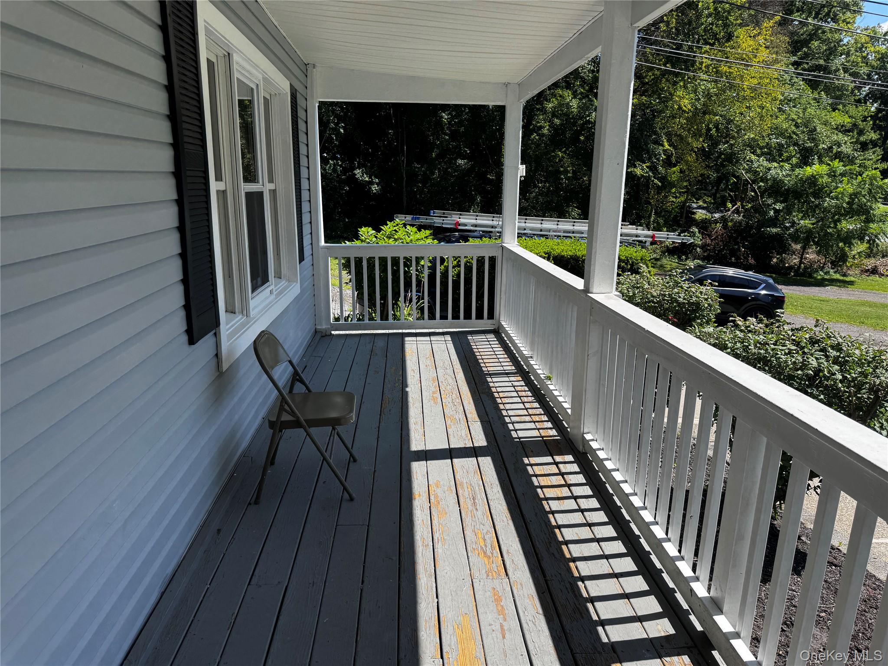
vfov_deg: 56.8
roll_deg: +0.4
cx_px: 444
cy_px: 333
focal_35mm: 24
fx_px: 616
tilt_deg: -14.3
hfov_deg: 71.6
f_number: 1.78
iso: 80
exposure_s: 1/2174
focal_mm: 6.76
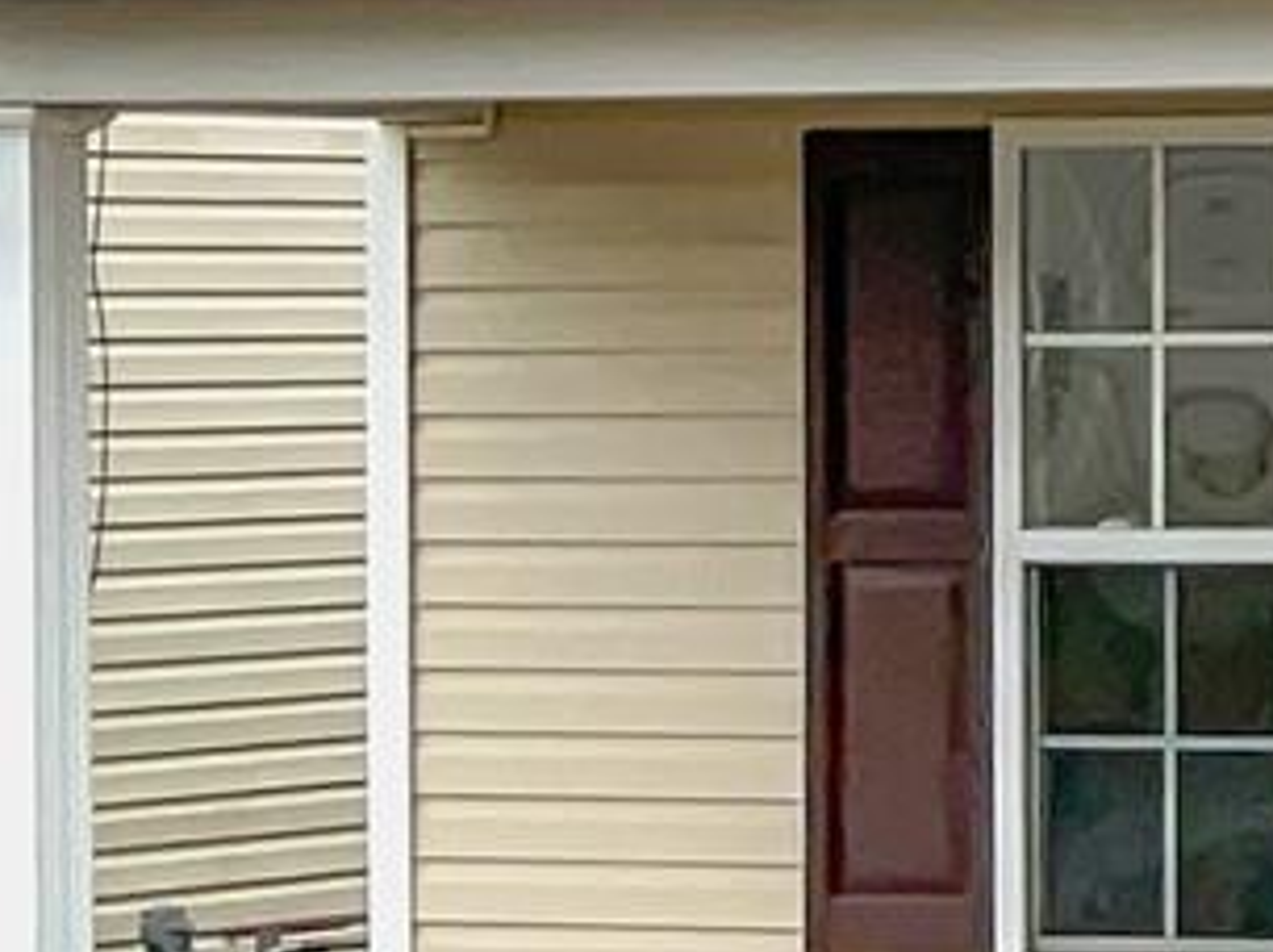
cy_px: -643
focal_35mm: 195
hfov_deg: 8.6
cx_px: 3669
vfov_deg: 7.4
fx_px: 7163
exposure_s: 1/690
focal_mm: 3
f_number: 1.8
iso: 16
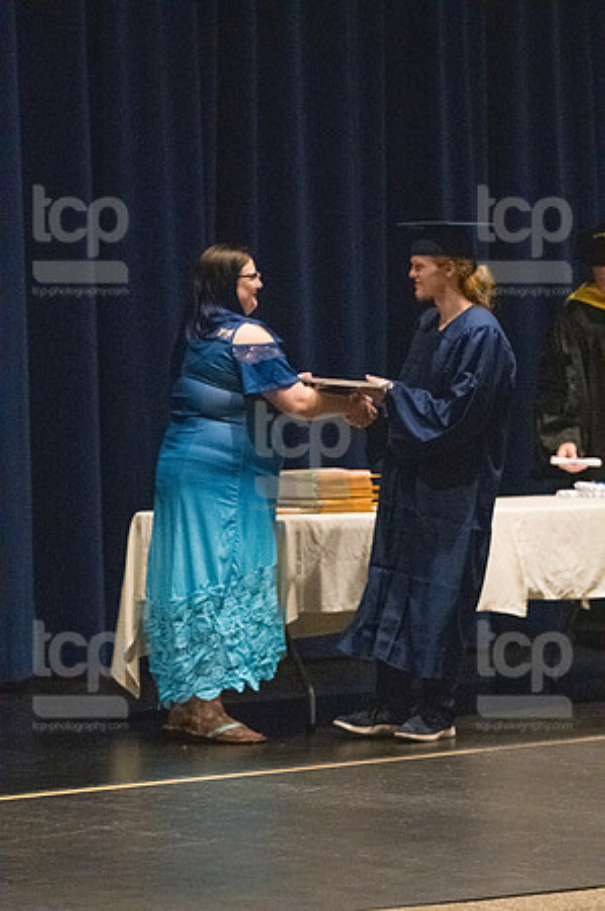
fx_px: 4396
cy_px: 456
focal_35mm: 174
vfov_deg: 11.8
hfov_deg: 7.9
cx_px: 302
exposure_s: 1/400
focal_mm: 116
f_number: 3.2
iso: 10000
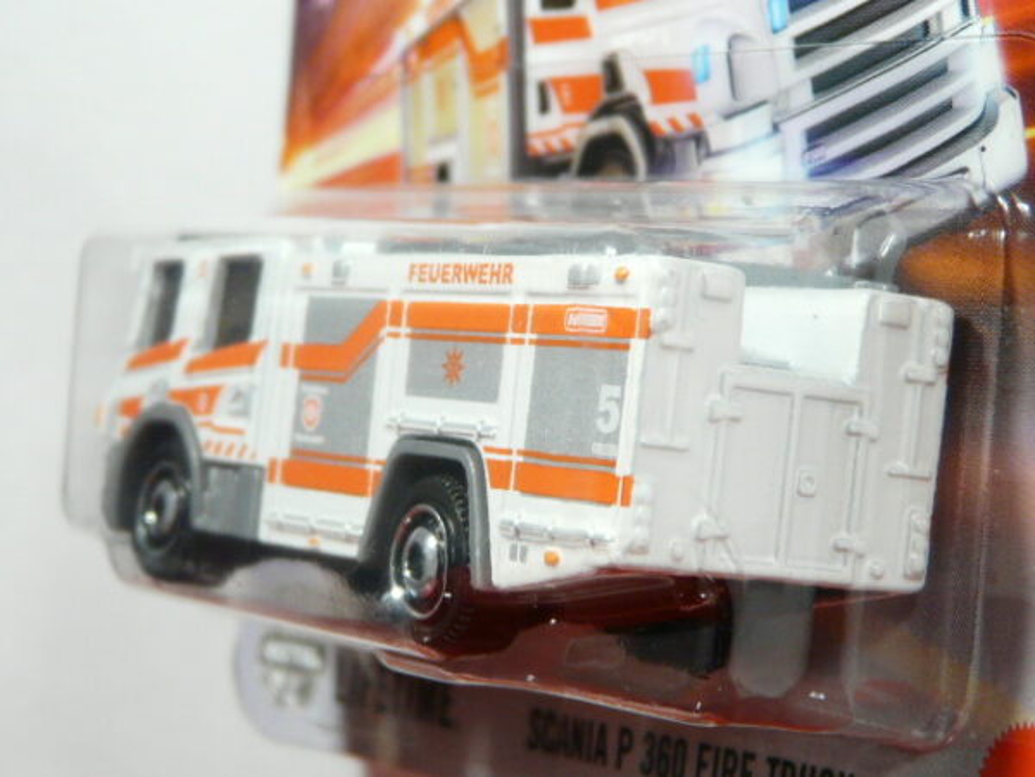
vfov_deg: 13.8
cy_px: 388
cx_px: 518
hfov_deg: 18.4
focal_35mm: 107
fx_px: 3199
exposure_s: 1/40
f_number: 3.2
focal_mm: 11.1
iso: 200
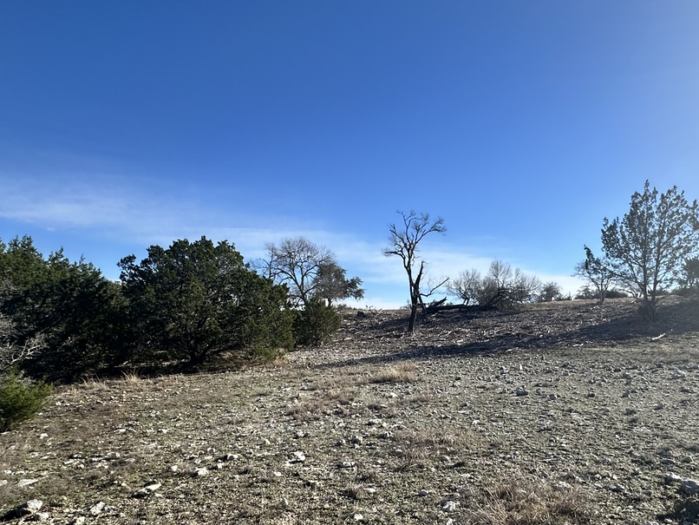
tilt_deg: -3.4
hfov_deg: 66.9
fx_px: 505
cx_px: 482
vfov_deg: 53.6
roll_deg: -1.0
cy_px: 358
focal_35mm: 25
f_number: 2.2
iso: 40
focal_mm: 2.22
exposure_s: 1/1033
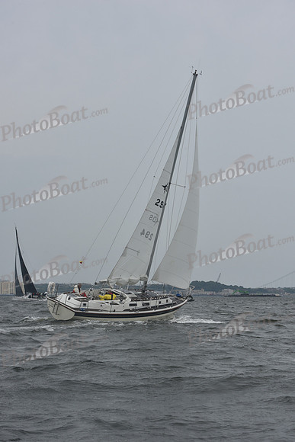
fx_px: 860
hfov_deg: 19.5
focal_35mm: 70
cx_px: 148
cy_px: 221
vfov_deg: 28.8
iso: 250
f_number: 9
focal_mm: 70
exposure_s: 1/640
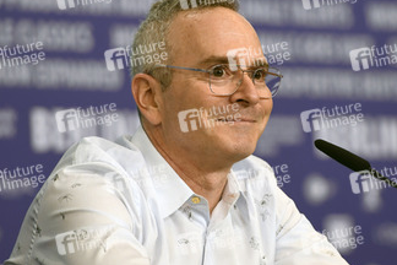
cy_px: 148
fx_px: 3065
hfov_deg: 7.4
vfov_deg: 4.9
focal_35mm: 278
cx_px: 226
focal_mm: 200
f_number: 3.5
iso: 1000
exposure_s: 1/200
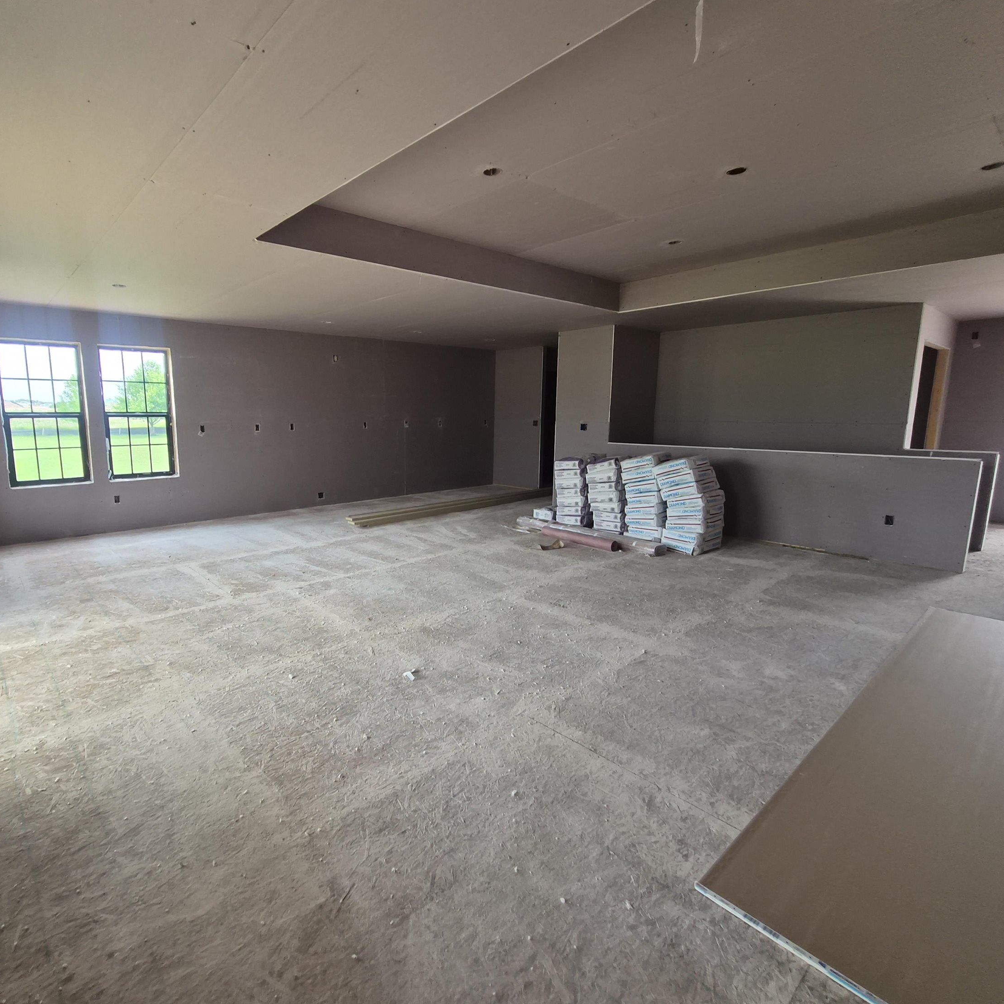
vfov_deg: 87.4
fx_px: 525
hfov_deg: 86.6
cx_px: 413
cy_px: 505
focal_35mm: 16
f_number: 2.2
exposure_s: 1/60
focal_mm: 1.7
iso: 64
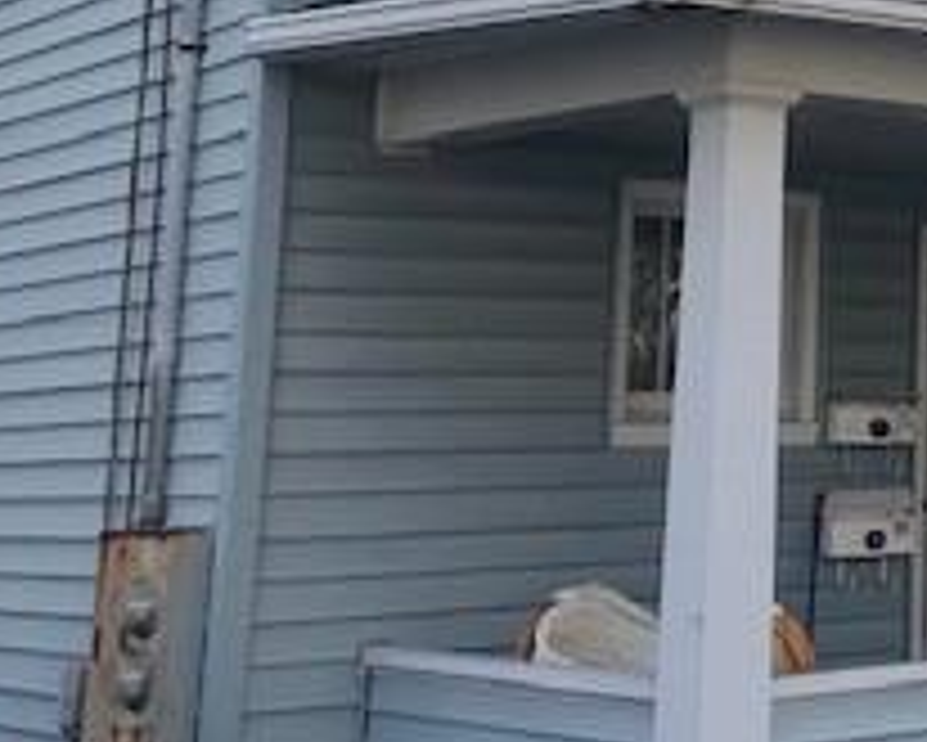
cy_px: -45
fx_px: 2333
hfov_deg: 20.3
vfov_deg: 17.5
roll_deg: +0.6
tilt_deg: +12.2
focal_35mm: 85
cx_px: 1246
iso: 20
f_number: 1.8
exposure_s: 1/1473
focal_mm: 3.99
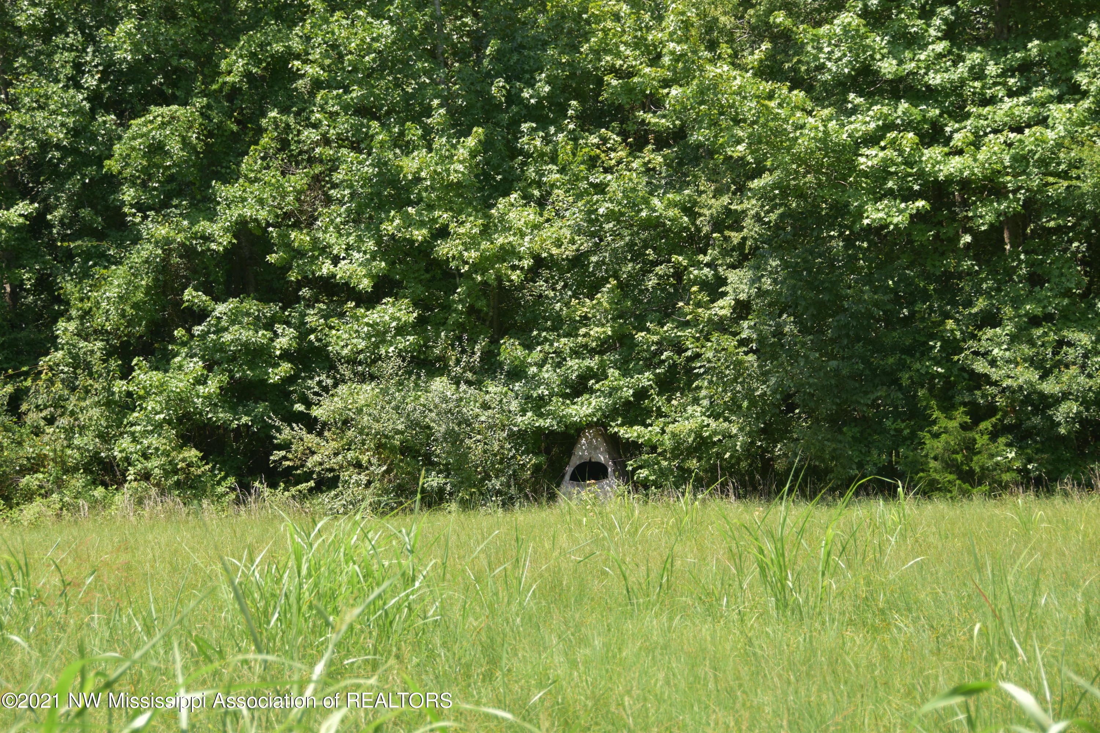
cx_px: 550
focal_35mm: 93
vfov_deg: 14.7
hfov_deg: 21.9
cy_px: 366
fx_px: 2841
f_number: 4.8
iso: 200
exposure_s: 1/500
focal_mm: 62
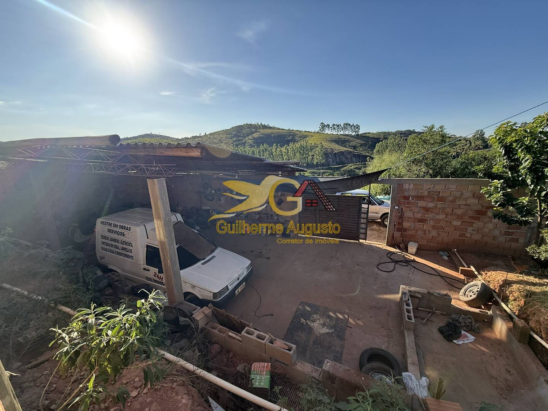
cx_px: 274
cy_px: 206
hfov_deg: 102.1
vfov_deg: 85.7
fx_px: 222
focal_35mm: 14
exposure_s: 1/779
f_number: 2.2
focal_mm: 2.22
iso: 50
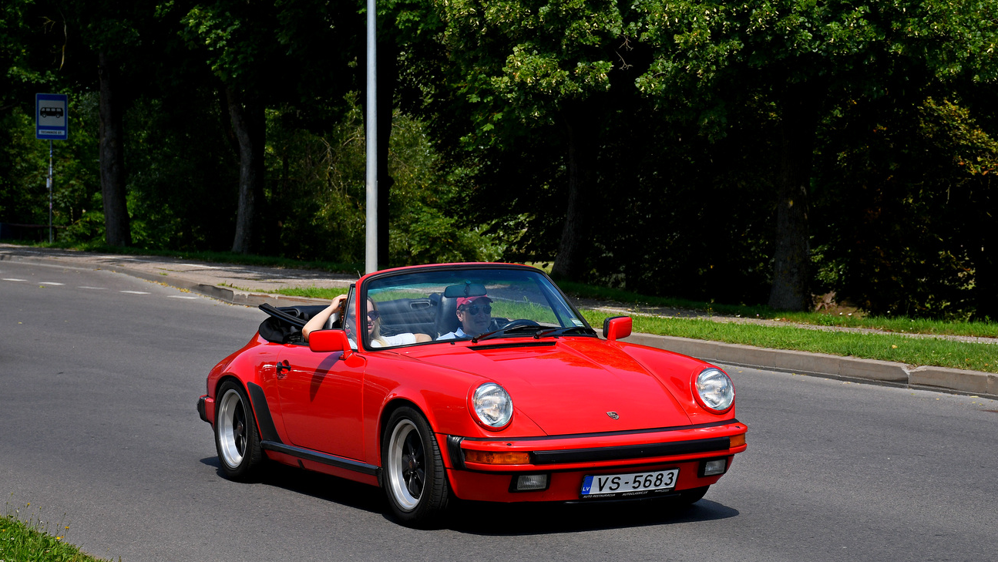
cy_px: 253
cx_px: 499
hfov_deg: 25.9
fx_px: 2170
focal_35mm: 82
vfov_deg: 14.7
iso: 200
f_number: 6.3
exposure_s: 1/1250
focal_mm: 52
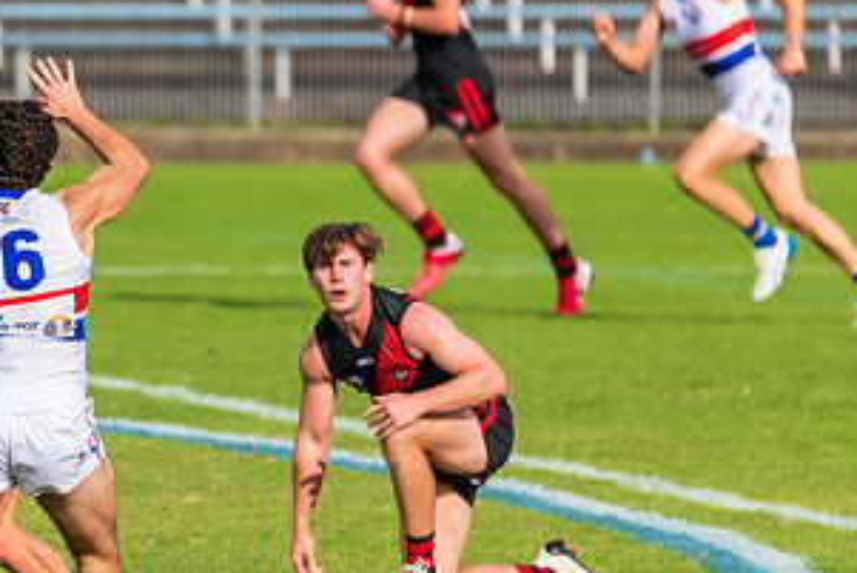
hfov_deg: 2.1
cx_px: 19
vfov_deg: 1.4
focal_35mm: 978
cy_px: 418
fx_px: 23292
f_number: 6
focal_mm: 450
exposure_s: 1/4000
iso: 1000
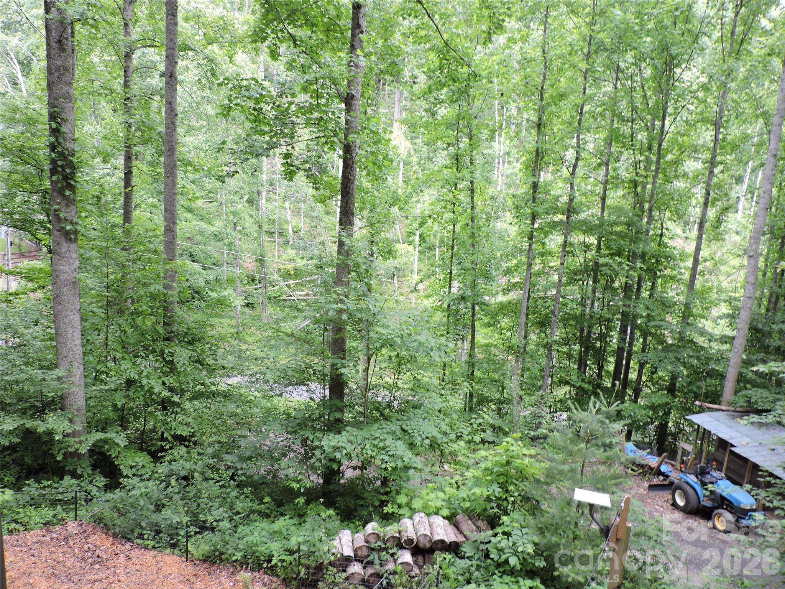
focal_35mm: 24
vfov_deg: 56.8
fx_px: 544
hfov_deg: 71.6
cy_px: 294
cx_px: 392
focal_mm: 4.3
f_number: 3
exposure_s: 1/30
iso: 100
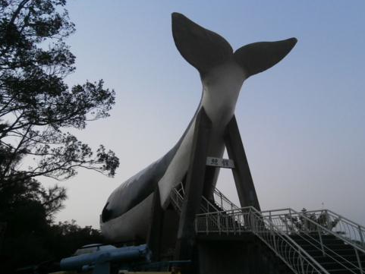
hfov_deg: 65.3
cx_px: 189
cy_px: 136
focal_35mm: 27
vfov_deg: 51.4
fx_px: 285
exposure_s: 1/30
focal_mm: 4.7
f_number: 2.8
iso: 160
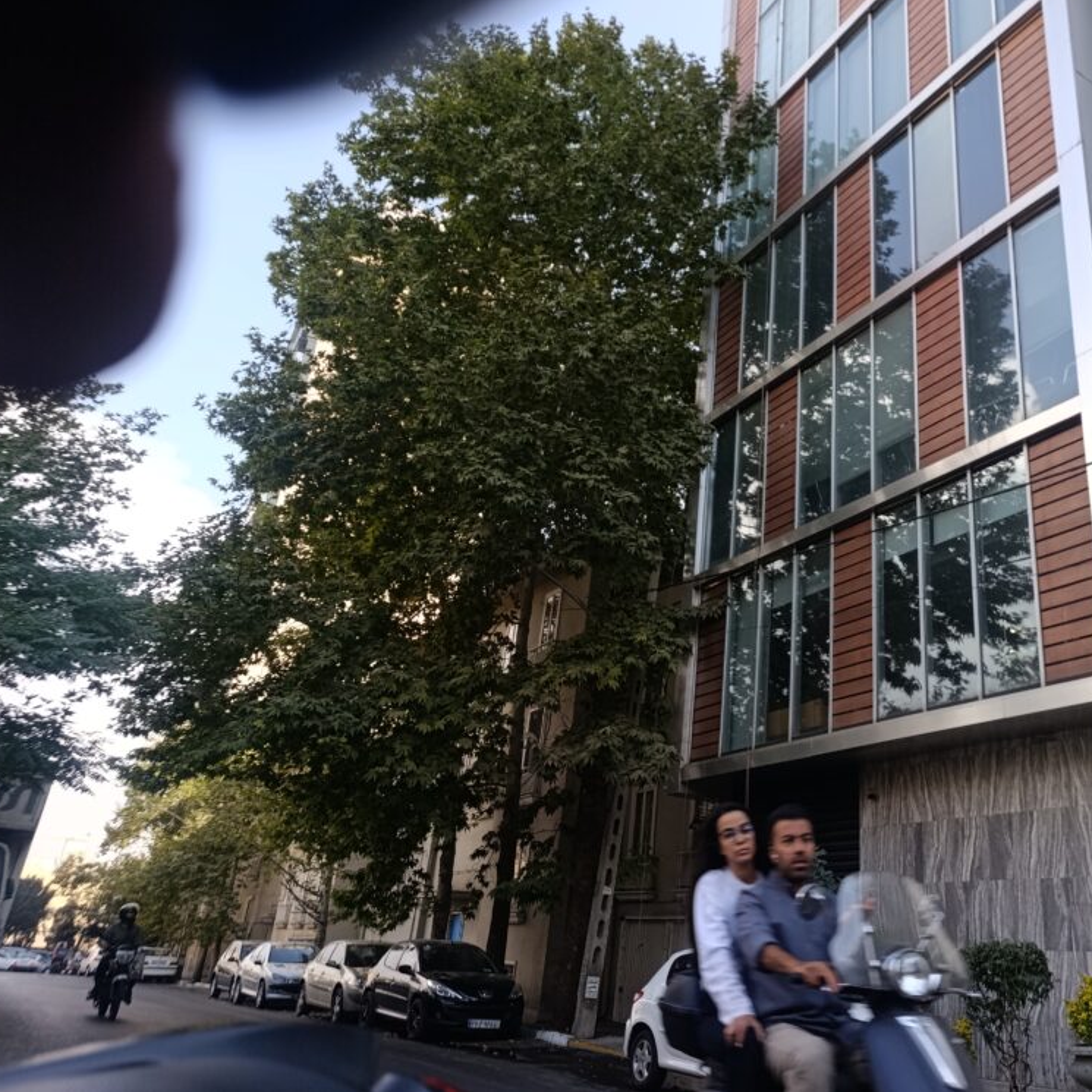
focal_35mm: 28
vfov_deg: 57.3
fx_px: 999
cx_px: 731
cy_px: 528
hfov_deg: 56.0
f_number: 1.6
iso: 50
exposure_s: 1/129
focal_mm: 6.14
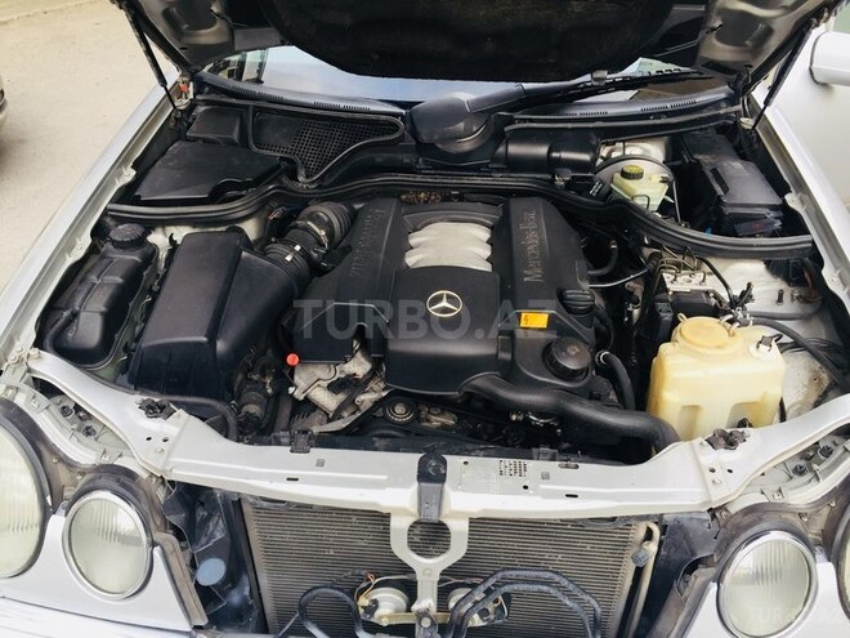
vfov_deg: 48.2
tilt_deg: -34.7
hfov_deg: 61.7
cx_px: 425
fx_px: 712
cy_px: 319
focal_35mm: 29
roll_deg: -0.2
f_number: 2.2
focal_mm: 4.15
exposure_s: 1/207
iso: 32
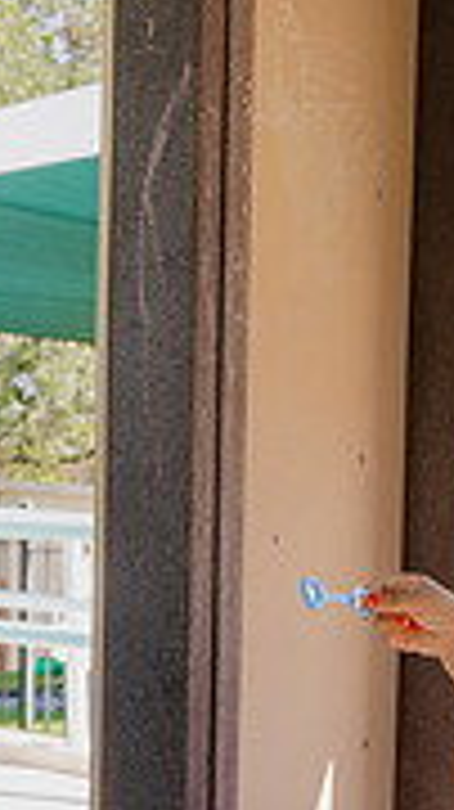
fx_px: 2208
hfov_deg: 11.3
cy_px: 790
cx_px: -198
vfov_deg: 20.2
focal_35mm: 103
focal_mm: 30.5
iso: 800
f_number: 5
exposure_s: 1/800
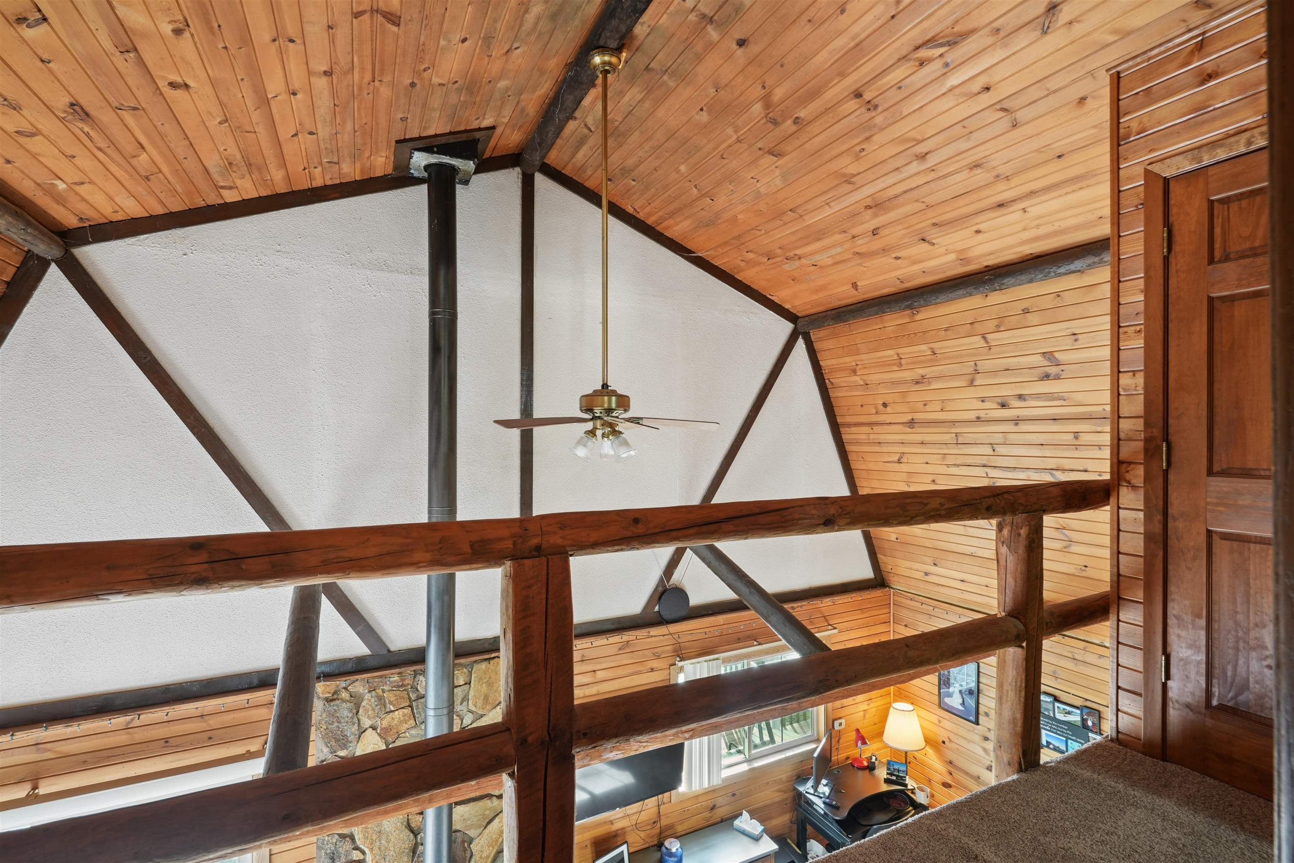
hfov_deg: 96.7
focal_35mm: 16
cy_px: 432
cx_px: 647
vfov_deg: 73.7
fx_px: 575
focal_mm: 16
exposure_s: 1/1.67
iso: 400
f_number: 10
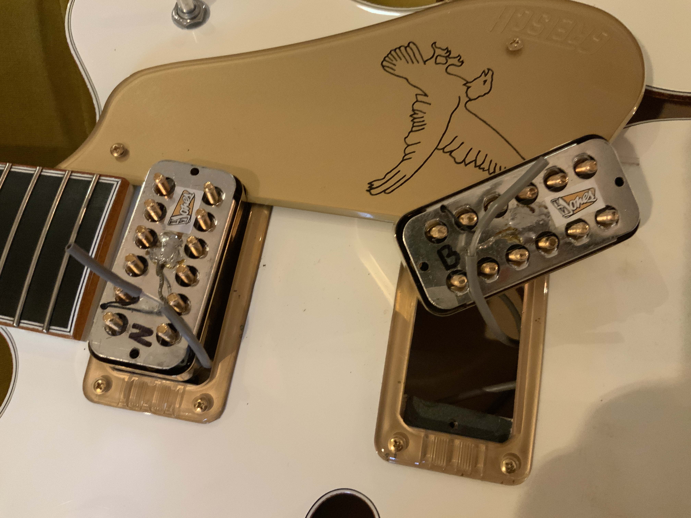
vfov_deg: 48.2
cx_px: 346
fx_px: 579
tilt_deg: -77.5
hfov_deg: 61.7
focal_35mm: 29
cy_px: 259
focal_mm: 3
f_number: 1.8
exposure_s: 1/33
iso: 320
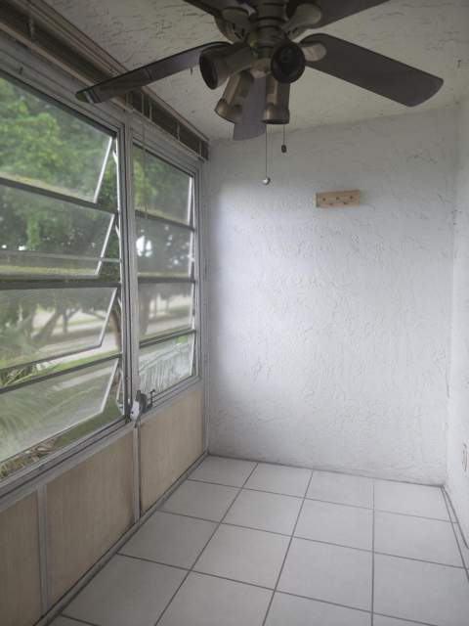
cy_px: 313
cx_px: 234
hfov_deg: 58.9
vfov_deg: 73.9
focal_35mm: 23
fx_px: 415
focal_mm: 6.4
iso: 64
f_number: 1.8
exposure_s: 1/120
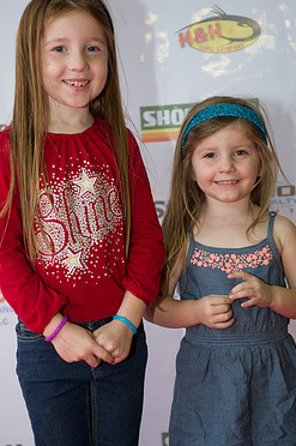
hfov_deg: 18.1
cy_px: 213
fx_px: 928
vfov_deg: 27.0
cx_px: 146
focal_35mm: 75
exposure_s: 1/125
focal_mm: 62
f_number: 3.2
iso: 640
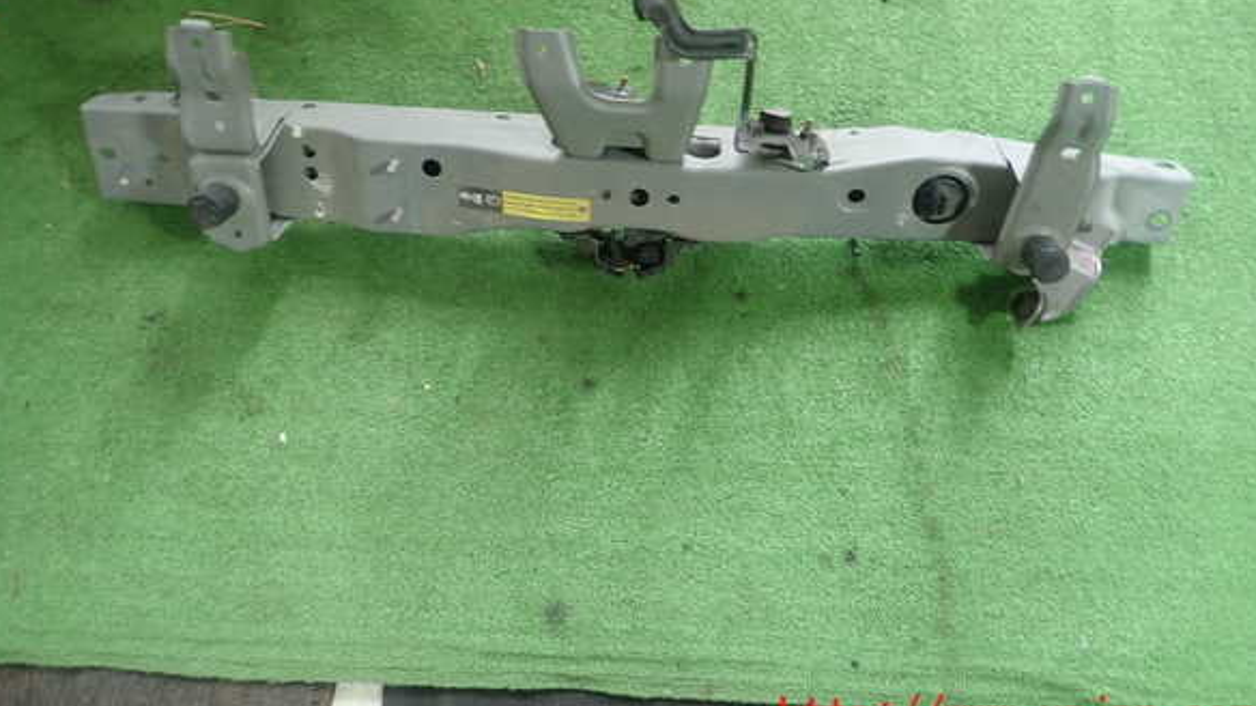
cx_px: 619
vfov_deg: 41.1
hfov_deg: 67.9
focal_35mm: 28
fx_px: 932
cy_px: 260
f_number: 2
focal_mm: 4.5
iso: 200
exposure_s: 1/50
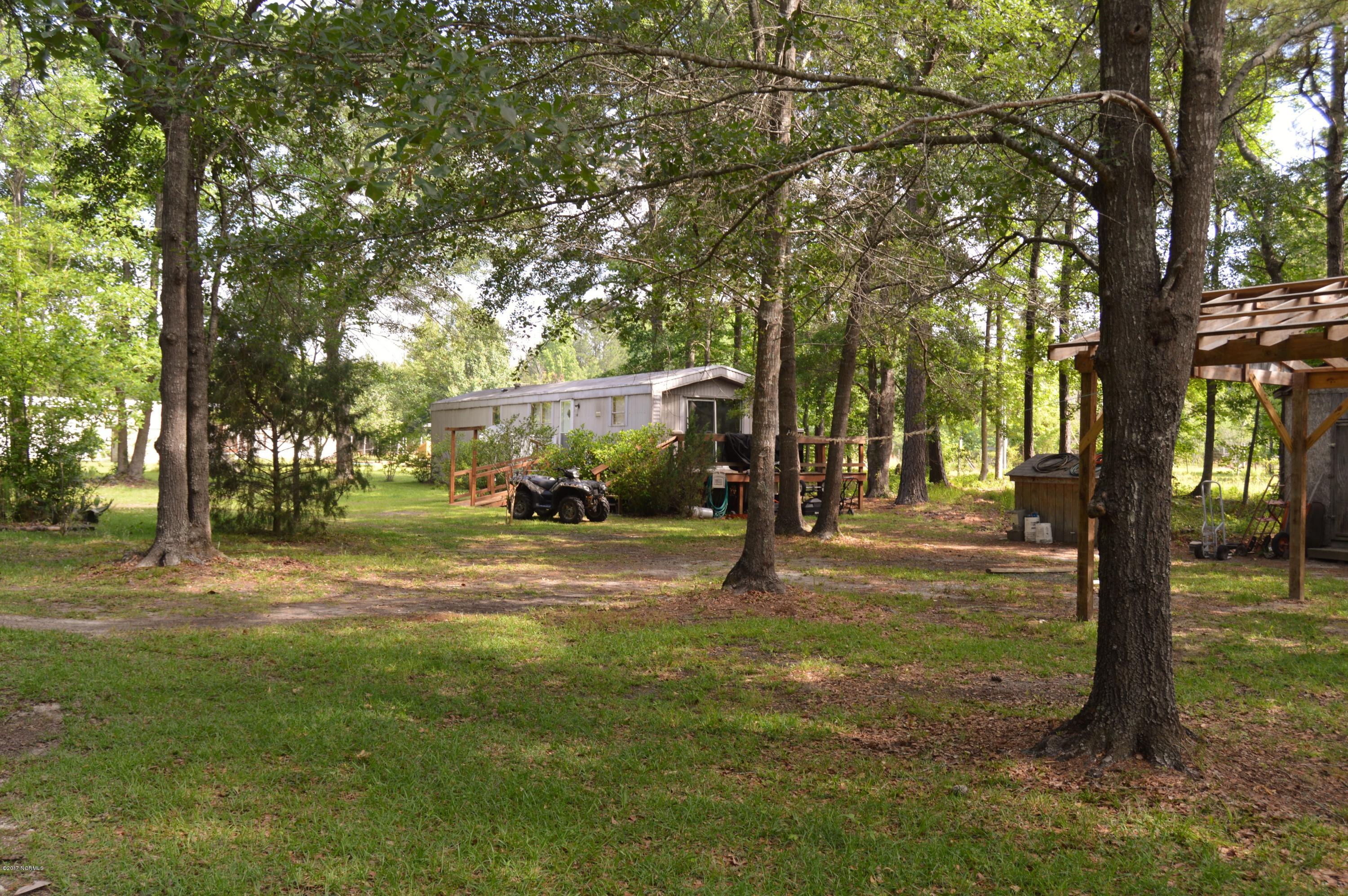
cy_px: 448
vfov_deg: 38.3
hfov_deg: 55.2
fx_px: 1291
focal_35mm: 34
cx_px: 674
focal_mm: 23
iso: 180
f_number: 5.6
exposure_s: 1/125
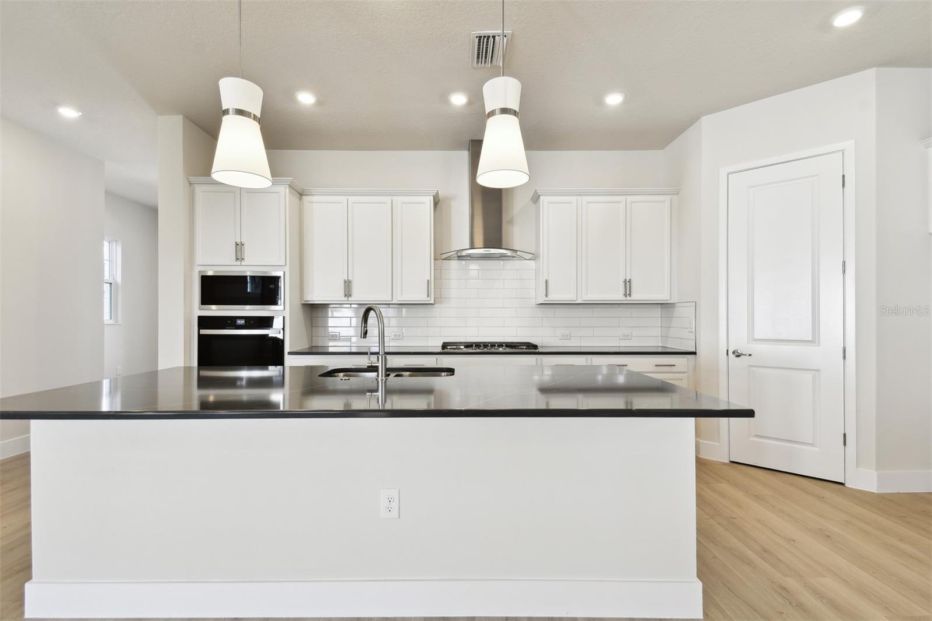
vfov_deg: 77.3
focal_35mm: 15
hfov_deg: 100.4
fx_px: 388
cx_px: 466
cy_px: 310
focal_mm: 10
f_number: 7.1
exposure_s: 1/10
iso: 100
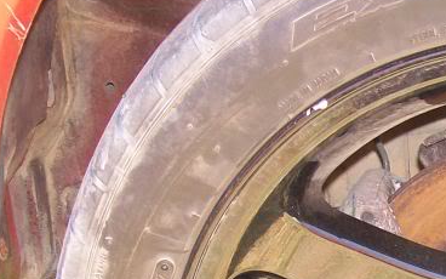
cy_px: 349
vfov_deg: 12.0
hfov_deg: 18.9
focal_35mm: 106
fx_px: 1288
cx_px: 491
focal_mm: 6
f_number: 2.7
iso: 80
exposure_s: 1/64
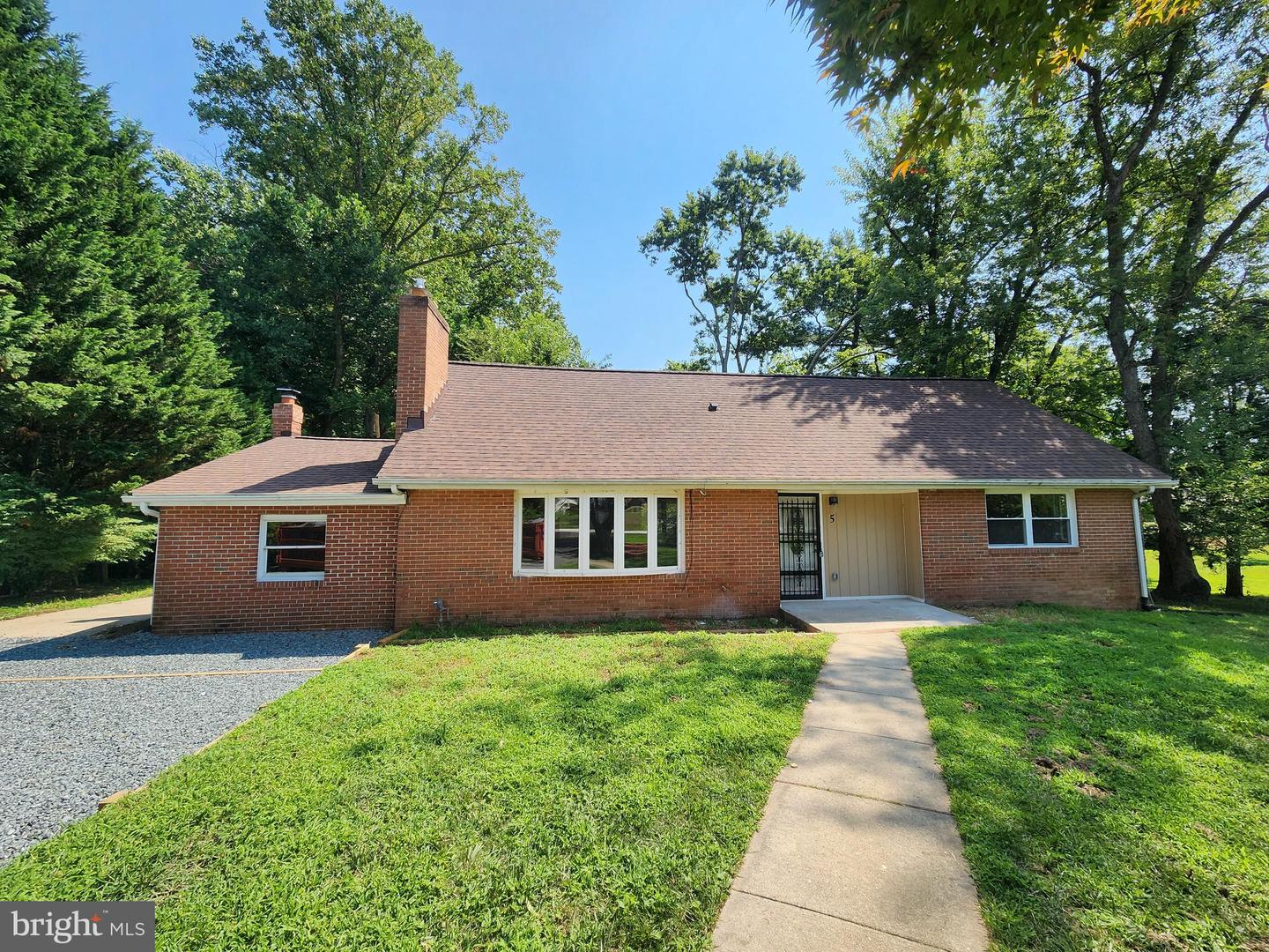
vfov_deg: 89.9
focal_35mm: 13
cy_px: 476
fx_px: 477
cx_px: 634
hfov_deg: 106.2
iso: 50
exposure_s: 1/1395
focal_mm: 2.2
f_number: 2.2
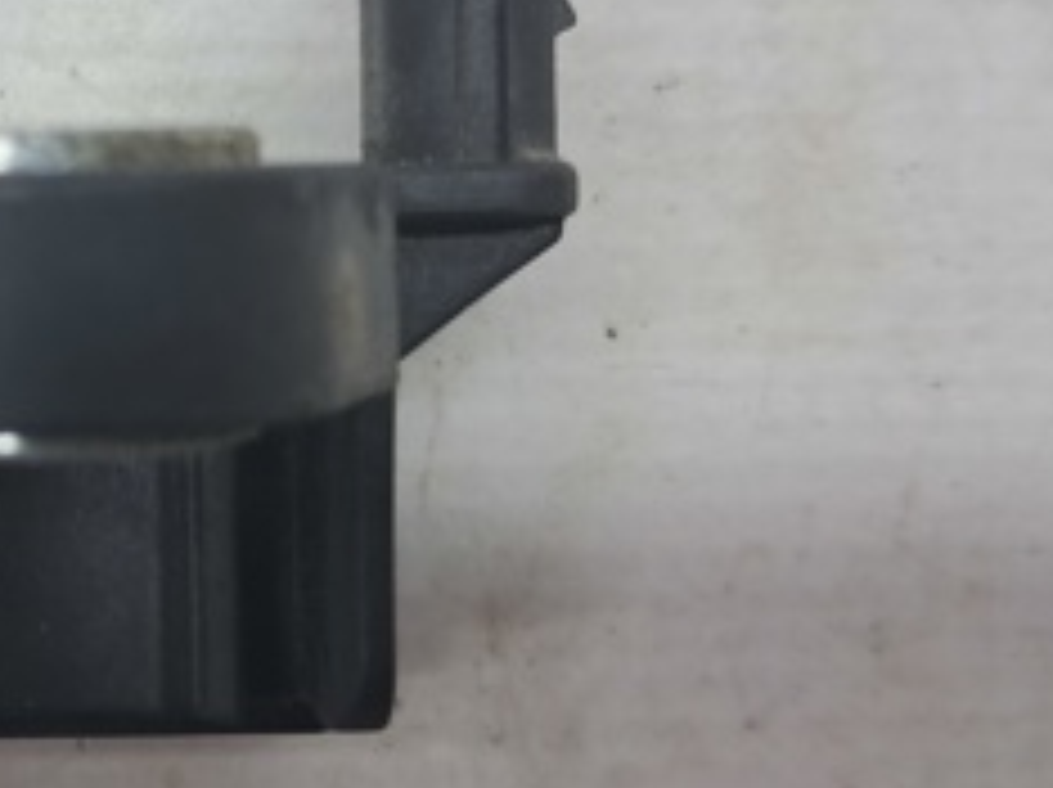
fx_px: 2249
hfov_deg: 24.9
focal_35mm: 74
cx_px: -32
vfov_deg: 19.8
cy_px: 326
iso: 50
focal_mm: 4
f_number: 1.8
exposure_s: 1/50
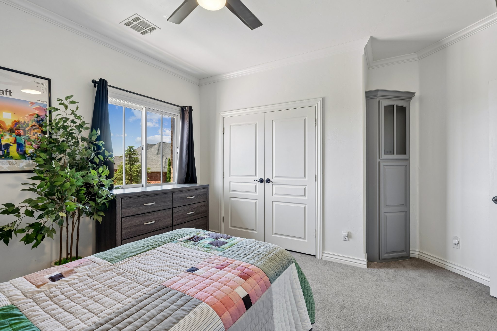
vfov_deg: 73.7
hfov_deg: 96.7
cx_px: 248
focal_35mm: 16
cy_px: 166
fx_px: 221
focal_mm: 16
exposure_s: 1/13
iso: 200
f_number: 8
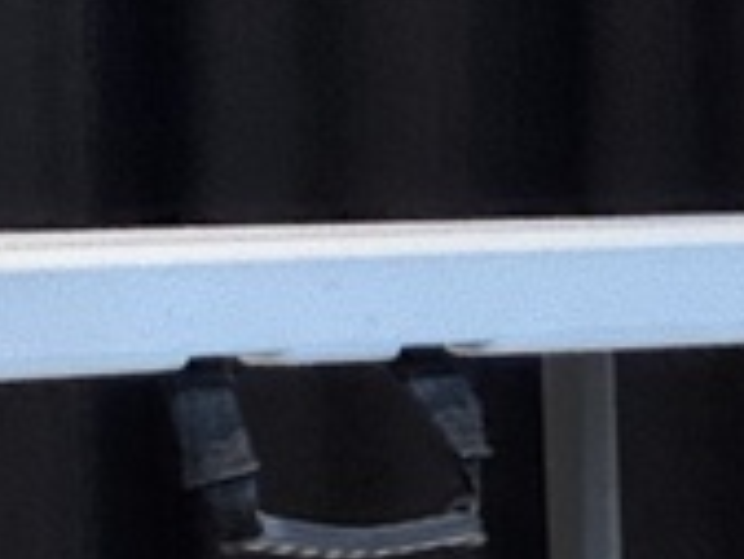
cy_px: -242
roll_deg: +1.3
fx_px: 10044
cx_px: 1580
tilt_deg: +1.0
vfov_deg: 3.2
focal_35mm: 467
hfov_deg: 4.2
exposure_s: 1/30
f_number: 2.8
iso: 1000
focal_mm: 9
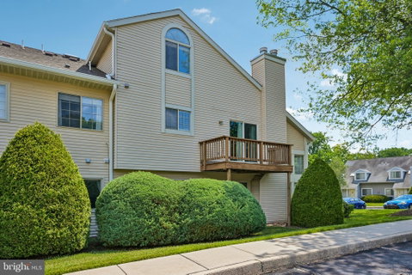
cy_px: 138
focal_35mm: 22
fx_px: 252
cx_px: 206
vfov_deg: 57.3
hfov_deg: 78.5
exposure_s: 1/125
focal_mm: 22
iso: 100
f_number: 8
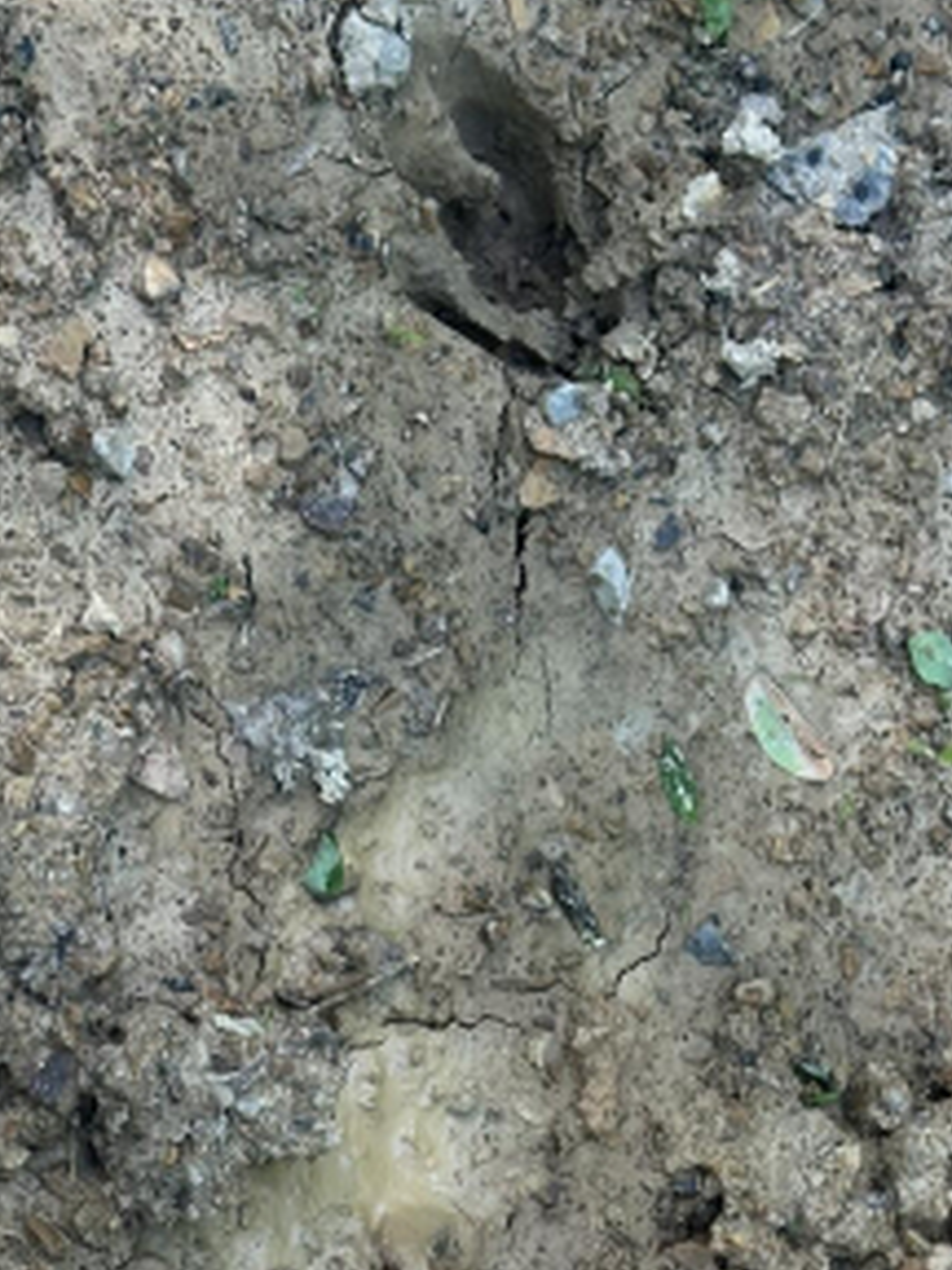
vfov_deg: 17.2
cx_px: 529
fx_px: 4070
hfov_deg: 13.3
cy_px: 1334
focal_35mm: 111
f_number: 1.78
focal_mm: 6.86
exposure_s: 1/393
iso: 64
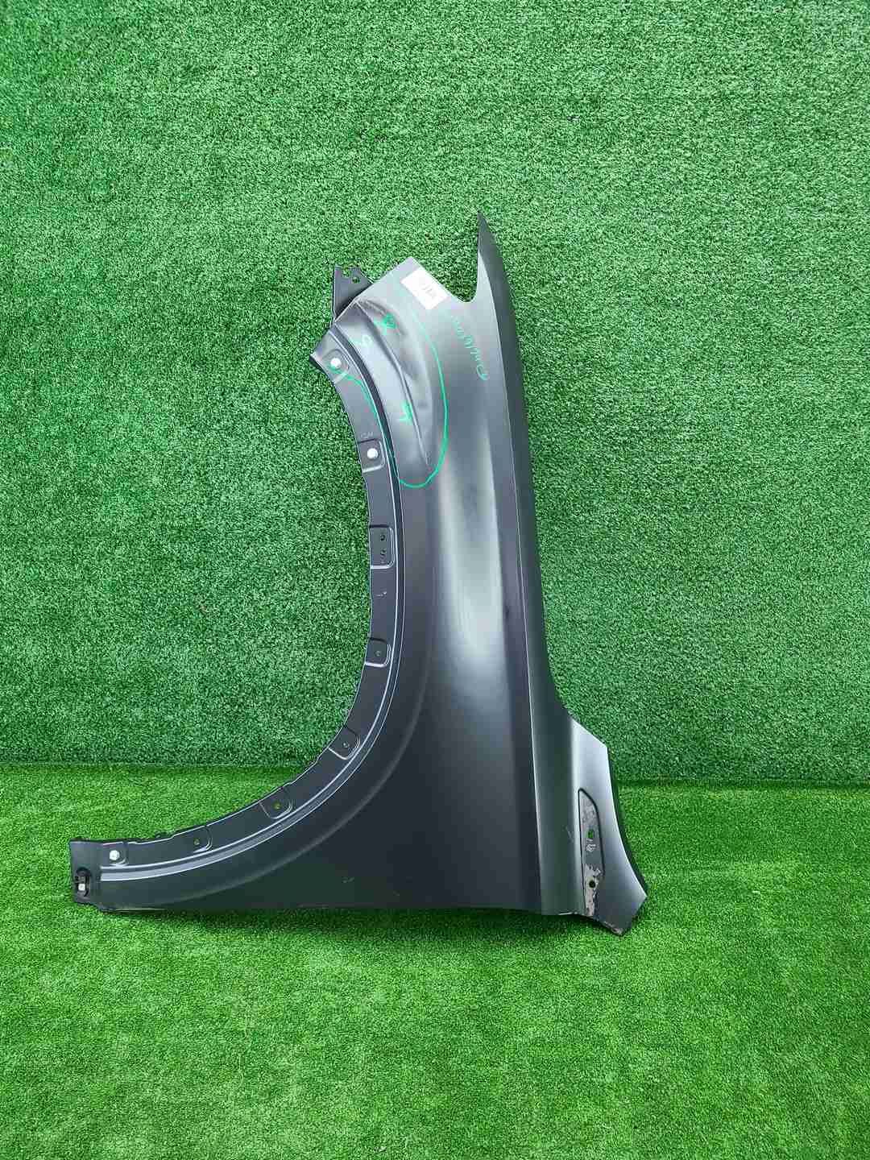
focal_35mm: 26
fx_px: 871
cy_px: 580
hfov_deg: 53.1
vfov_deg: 67.3
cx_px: 435
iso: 186
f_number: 1.8
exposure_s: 1/50
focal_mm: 5.4
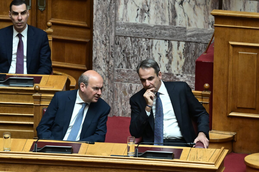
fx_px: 2158
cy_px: 86
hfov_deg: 6.9
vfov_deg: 4.6
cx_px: 130
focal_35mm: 300
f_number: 6.3
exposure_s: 1/500
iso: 8000
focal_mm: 200
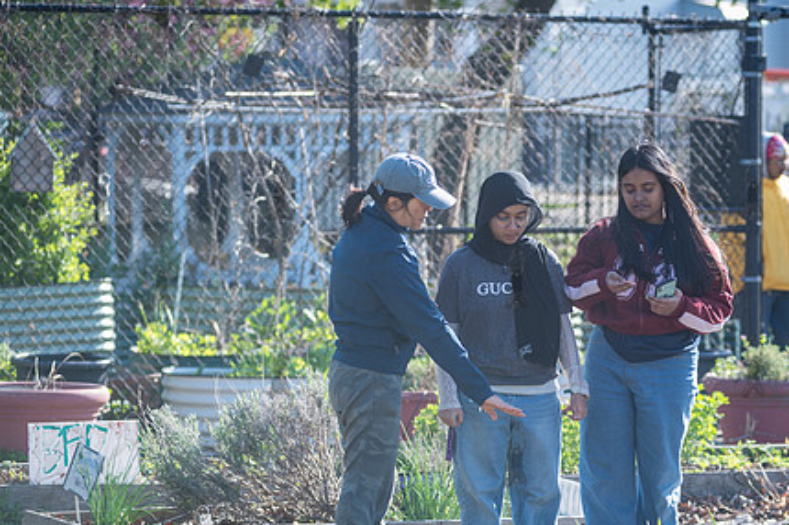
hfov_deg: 12.7
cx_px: 516
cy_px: 276
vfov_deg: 8.5
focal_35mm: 162
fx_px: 3548
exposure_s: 1/200
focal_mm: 120
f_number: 4
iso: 80
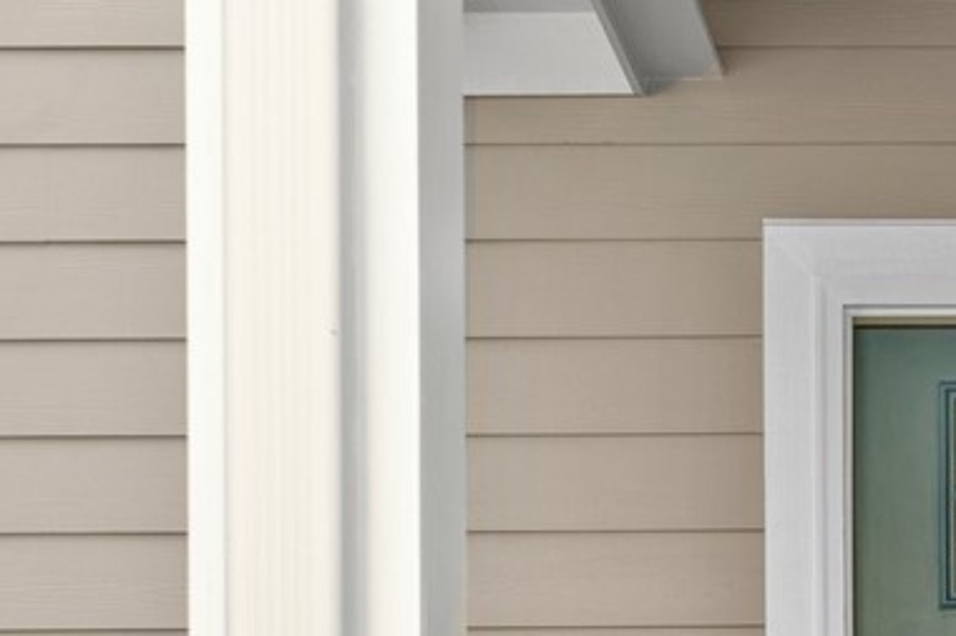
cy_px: 743
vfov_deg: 13.0
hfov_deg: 18.8
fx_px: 2734
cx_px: 1142
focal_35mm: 103
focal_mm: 36
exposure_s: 1/80
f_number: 9
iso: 125
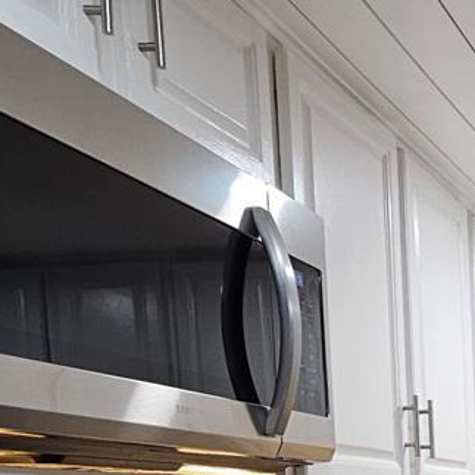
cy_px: 612
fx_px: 885
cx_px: 768
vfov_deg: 25.9
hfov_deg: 22.6
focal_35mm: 57
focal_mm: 2.2
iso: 125
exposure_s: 1/60
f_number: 2.2
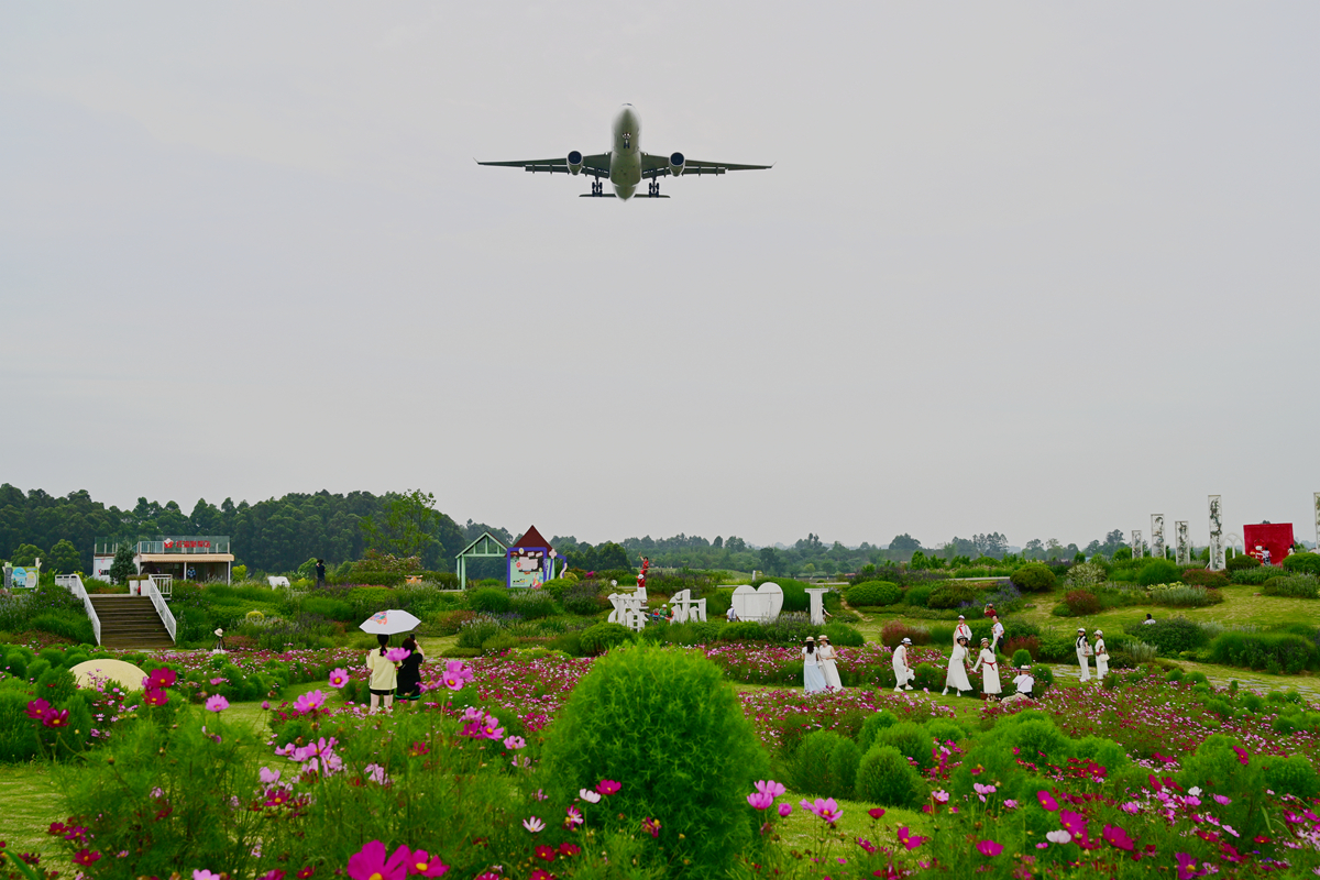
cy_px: 440
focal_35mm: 37
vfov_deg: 35.9
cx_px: 660
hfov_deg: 51.9
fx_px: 1357
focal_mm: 37
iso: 100
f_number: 8
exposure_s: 1/320
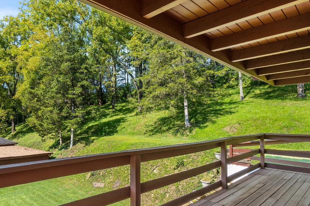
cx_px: 113
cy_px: 119
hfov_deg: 72.3
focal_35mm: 24
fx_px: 207
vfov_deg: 52.9
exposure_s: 1/50
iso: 400
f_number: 8
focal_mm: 10
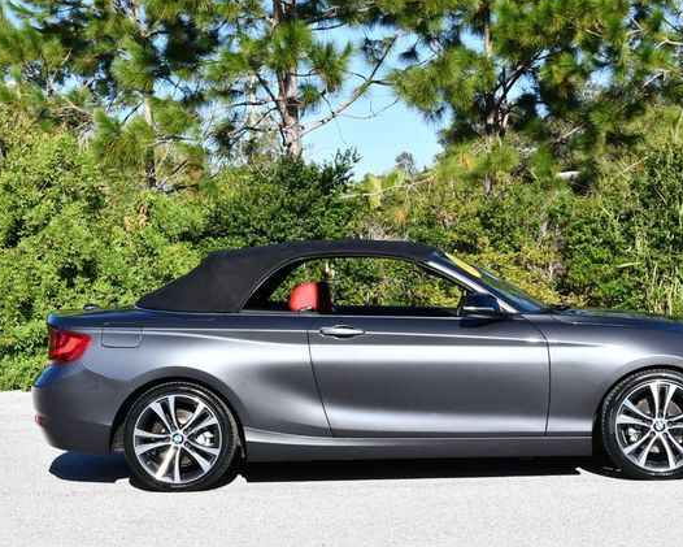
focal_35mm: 80
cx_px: 395
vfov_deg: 19.2
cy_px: 275
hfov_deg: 23.8
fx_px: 1617
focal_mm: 35
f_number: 8
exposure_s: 1/250
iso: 160
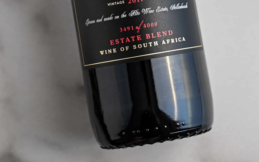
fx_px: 1165
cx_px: 132
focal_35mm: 165
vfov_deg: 7.7
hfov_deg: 12.7
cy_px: -125
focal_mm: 50
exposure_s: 1/160
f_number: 2.5
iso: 250
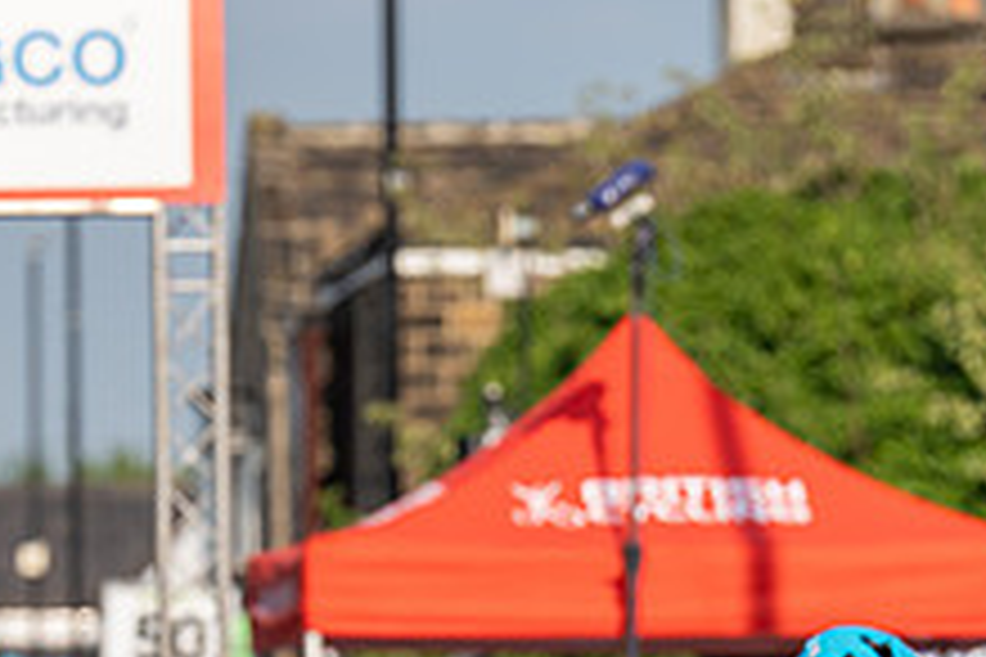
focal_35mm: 491
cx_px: 162
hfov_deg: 4.2
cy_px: 713
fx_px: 13447
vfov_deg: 2.8
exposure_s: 1/1000
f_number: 4
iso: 160
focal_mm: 185
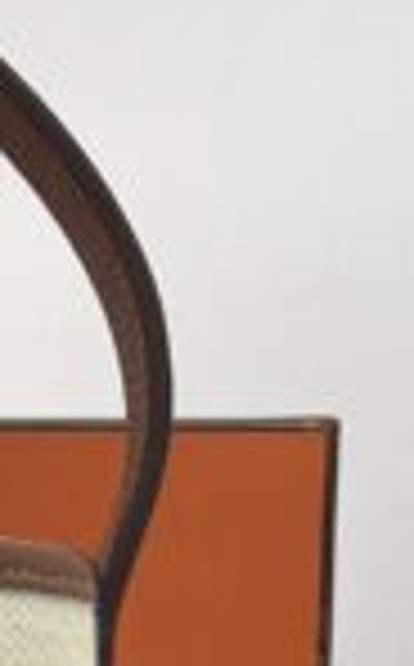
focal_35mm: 191
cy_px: 1174
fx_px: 3462
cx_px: -796
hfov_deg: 6.3
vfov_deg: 10.4
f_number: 1.5
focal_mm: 5.7
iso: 50
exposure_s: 1/329
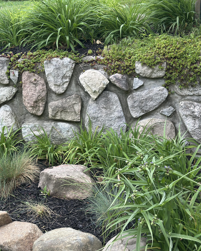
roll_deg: +1.3
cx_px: 51
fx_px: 468
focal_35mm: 63
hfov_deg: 24.0
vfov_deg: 30.0
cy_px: 125
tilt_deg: -12.8
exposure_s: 1/454
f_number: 1.78
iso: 80
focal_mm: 6.86
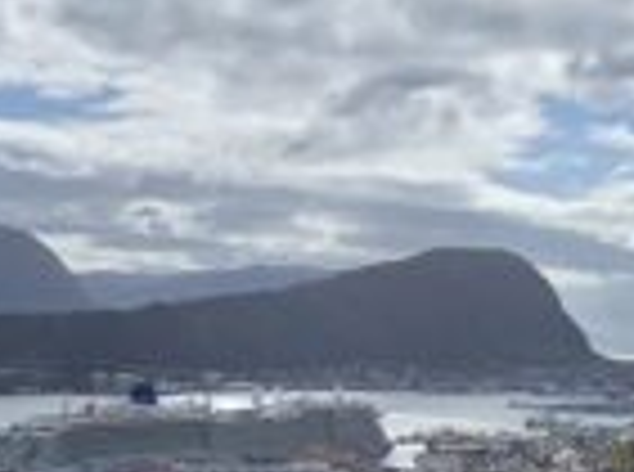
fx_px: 1297
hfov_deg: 24.1
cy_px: 494
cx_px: 827
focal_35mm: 71
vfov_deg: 19.9
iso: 50
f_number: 2.2
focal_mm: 2.2
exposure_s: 1/7518
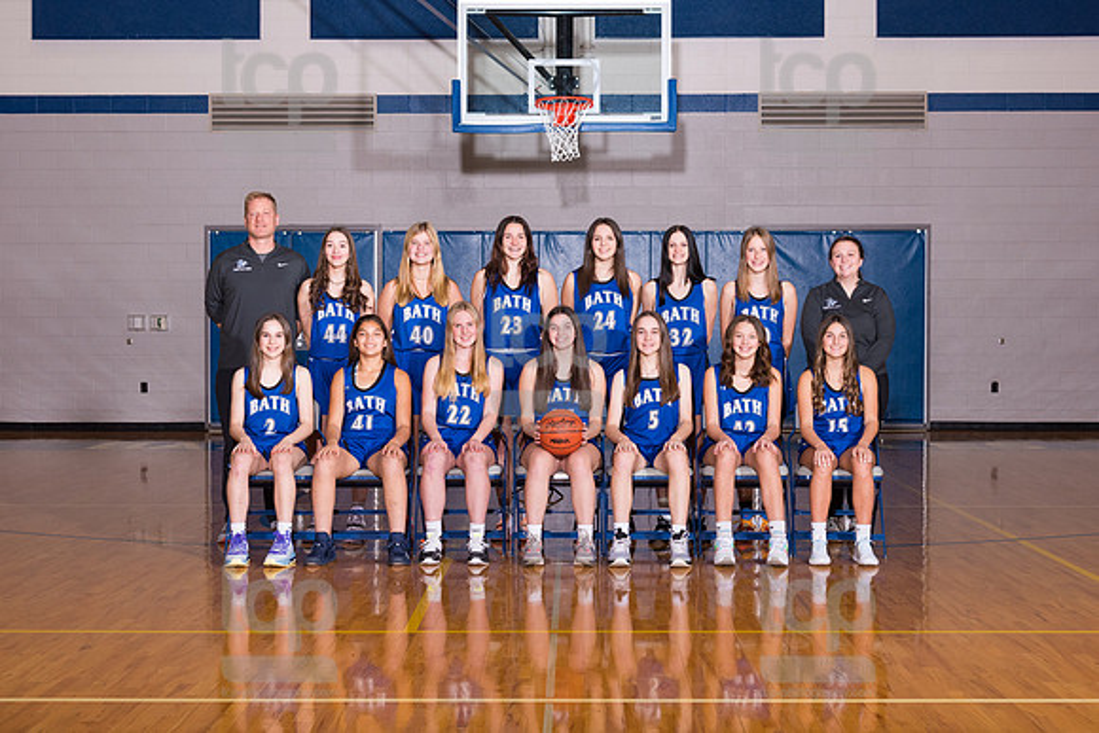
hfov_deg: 35.5
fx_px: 1717
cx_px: 552
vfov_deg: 24.1
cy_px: 351
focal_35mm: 56
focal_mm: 50
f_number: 7.1
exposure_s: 1/250
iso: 640
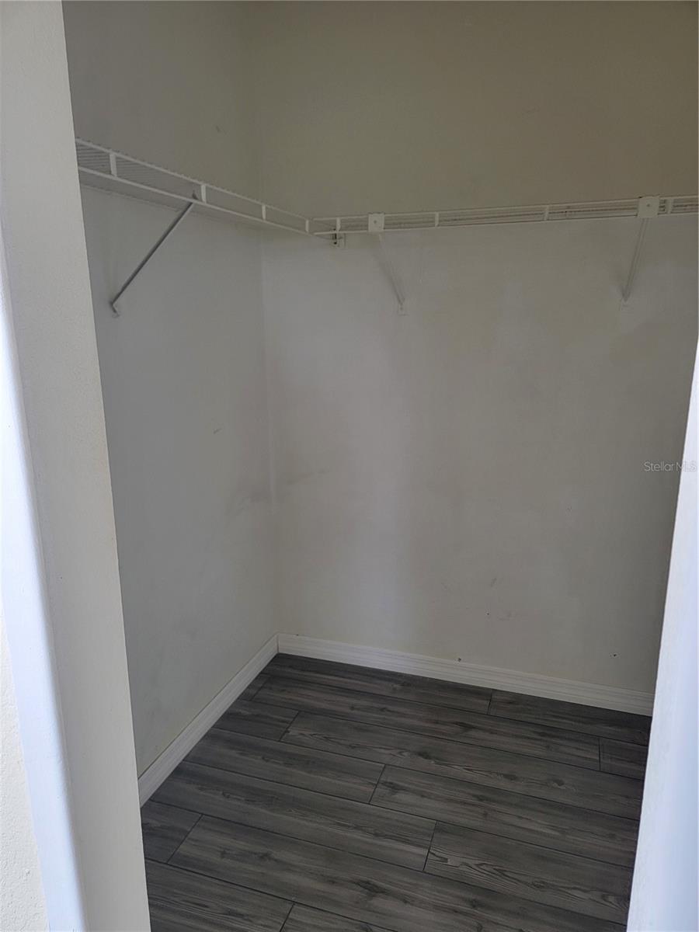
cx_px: 350
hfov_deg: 56.8
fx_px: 646
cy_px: 466
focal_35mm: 24
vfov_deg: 71.6
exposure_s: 1/120
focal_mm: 6.7
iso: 100
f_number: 1.8
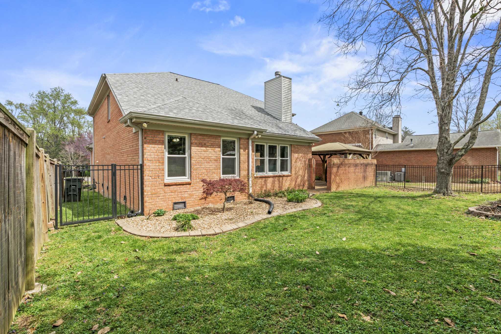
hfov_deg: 95.0
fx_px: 230
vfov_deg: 72.1
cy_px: 167
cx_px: 250
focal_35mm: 16
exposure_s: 1/400
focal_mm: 11
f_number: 9
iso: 250
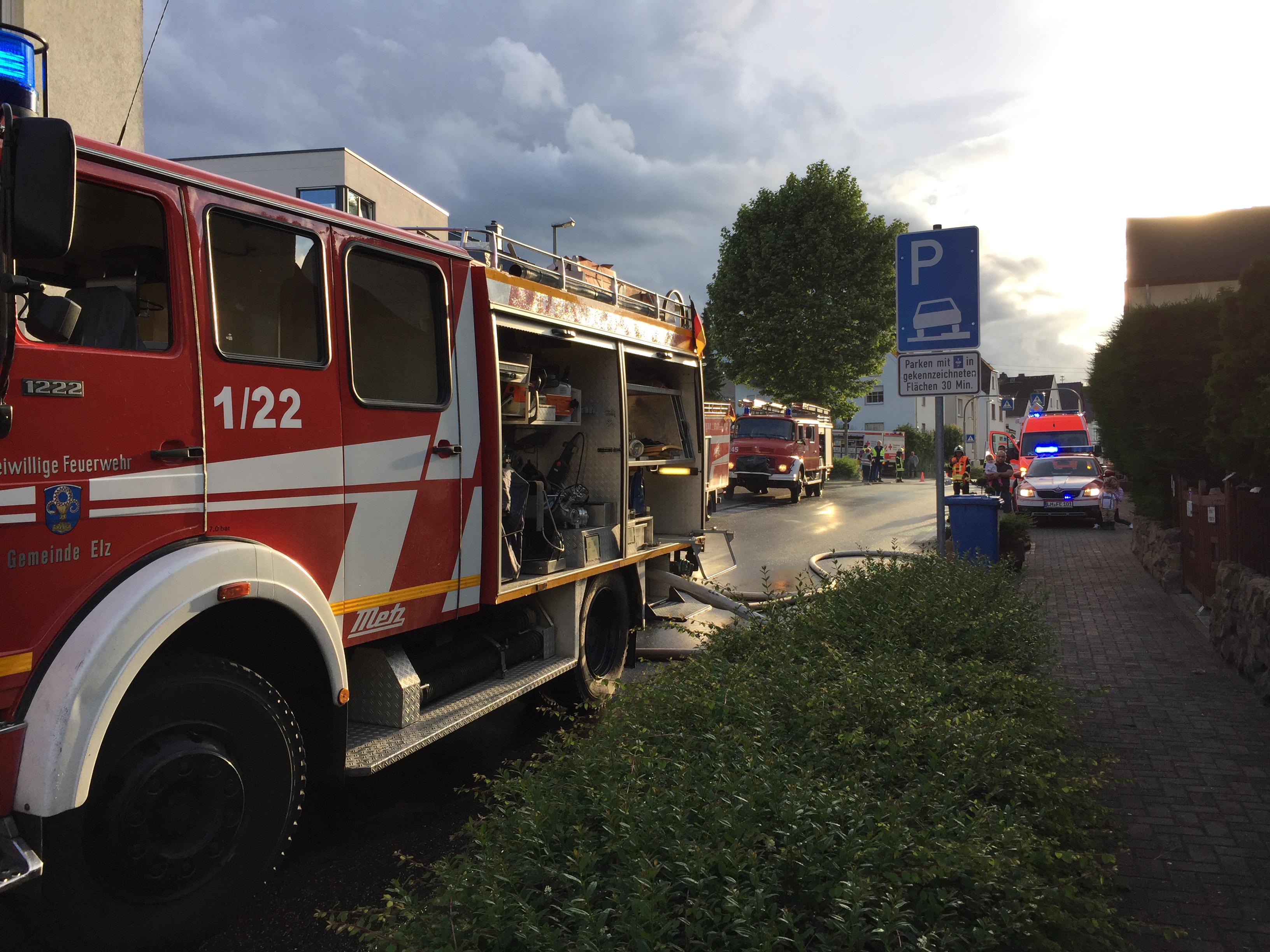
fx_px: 1064
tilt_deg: -0.2
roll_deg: +0.0
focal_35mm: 29
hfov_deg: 61.7
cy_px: 476
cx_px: 635
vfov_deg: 48.2
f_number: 2.2
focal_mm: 4.15
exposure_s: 1/460
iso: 32
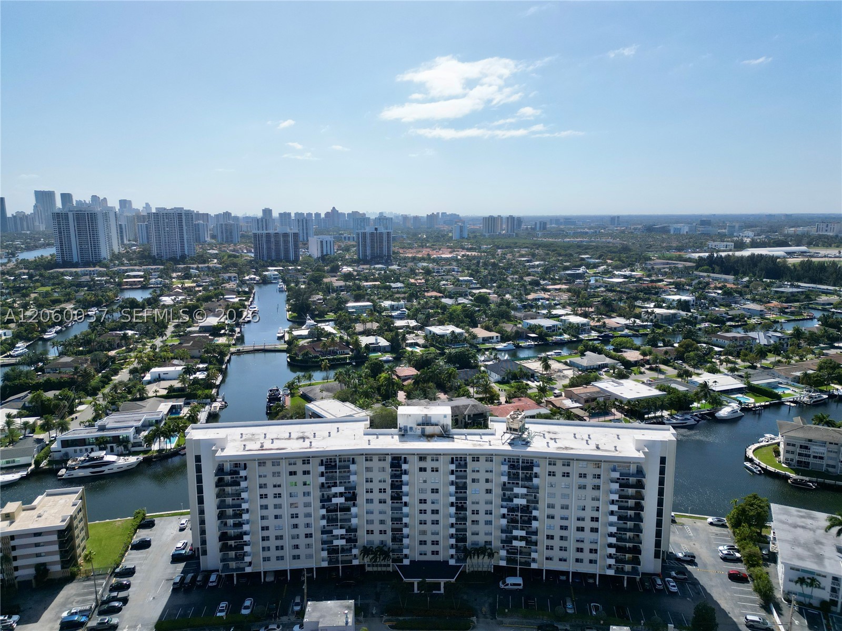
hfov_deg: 71.6
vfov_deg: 56.8
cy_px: 316
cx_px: 421
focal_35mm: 24
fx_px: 584
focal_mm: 6.72
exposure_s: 1/5000
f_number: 1.7
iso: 130
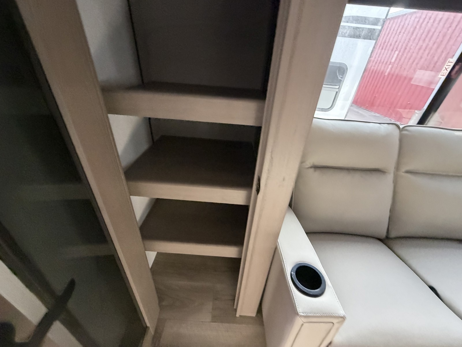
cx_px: 231
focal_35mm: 14
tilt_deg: -30.2
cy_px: 174
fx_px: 187
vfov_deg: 85.7
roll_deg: -10.8
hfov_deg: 102.1
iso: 320
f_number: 2.2
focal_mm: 2.22
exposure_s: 1/117
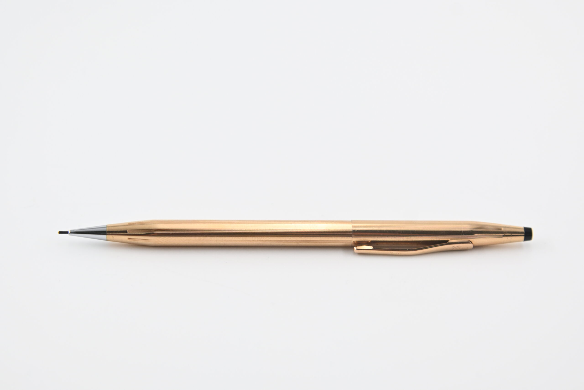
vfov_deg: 12.7
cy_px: 195
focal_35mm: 108
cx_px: 292
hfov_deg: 18.9
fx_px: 1752
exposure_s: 1/500
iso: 400
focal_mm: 72
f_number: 4.5
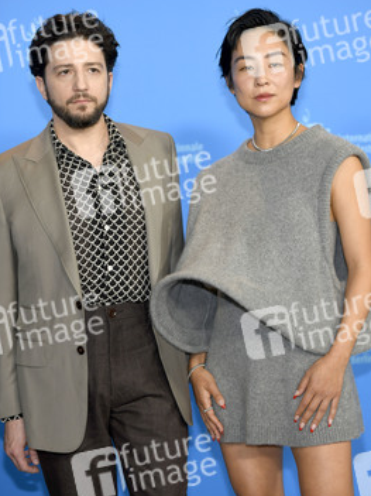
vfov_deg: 15.5
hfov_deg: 11.7
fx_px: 1816
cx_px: 185
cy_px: 256
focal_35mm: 127
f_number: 3.2
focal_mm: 116
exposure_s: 1/400
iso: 640
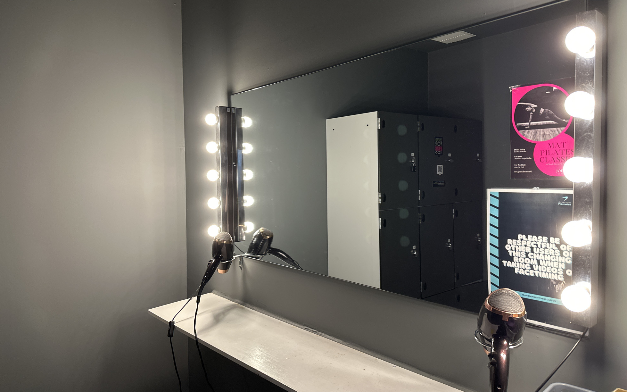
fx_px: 444
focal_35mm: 26
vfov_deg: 47.5
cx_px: 307
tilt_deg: -0.4
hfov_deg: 70.4
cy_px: 176
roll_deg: +1.0
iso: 250
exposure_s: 1/50
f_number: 1.78
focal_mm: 6.86
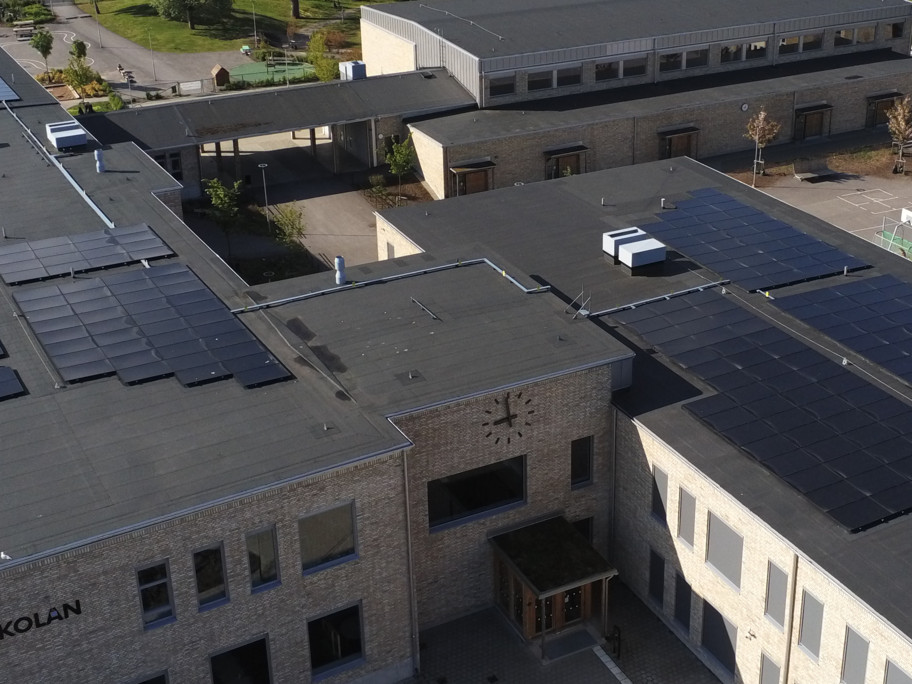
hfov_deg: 38.1
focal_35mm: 50
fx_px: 1317
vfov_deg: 29.0
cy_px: 270
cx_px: 529
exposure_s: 1/1923
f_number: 2.4
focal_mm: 4
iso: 138
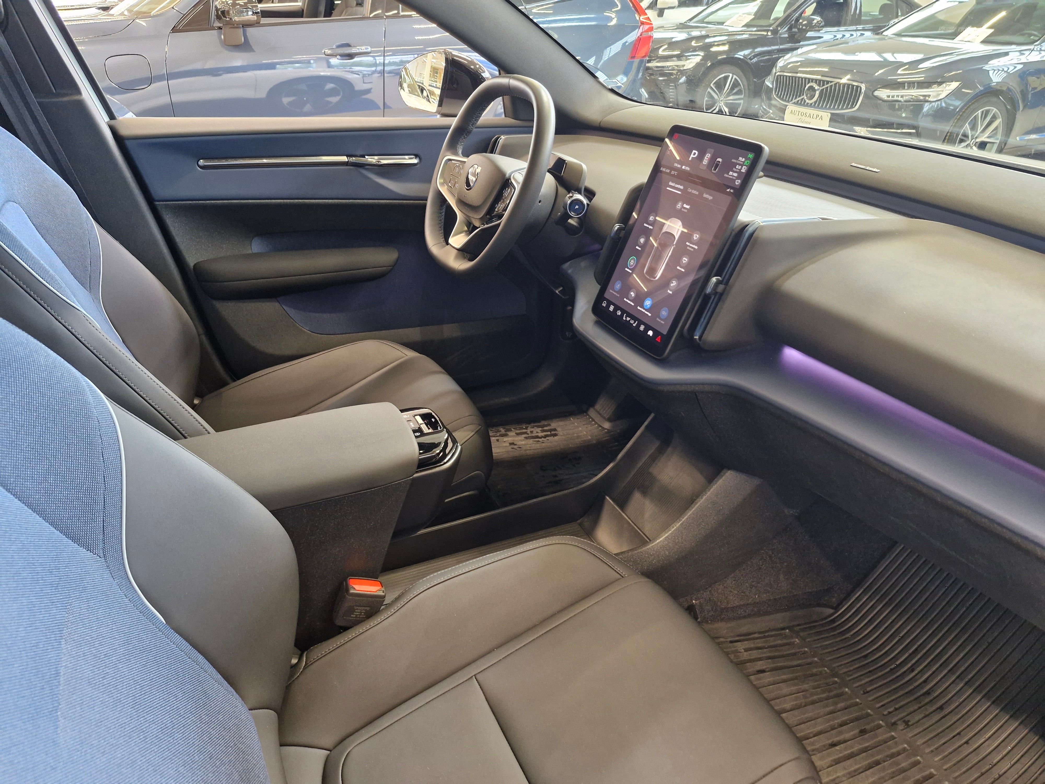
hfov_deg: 73.9
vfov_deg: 58.9
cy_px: 392
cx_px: 522
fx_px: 694
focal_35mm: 23
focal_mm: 5.54
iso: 640
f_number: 1.8
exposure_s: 1/50
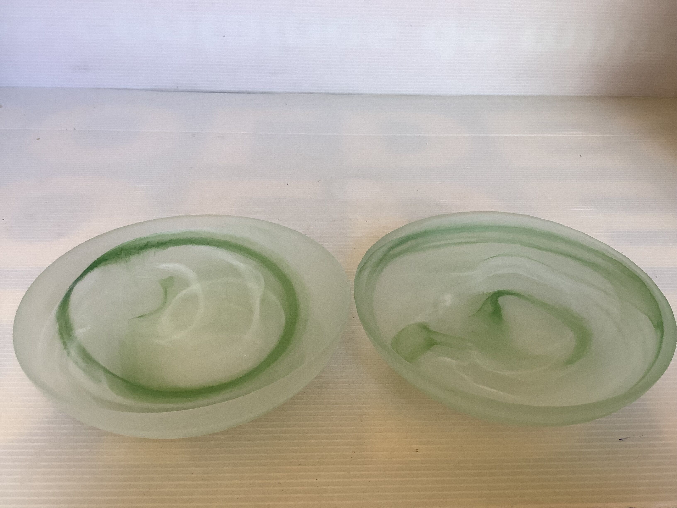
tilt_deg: -33.9
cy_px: 254
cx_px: 338
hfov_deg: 58.4
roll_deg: -2.0
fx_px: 606
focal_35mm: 31
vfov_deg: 45.4
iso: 50
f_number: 2.4
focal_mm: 3.3
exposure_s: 1/50
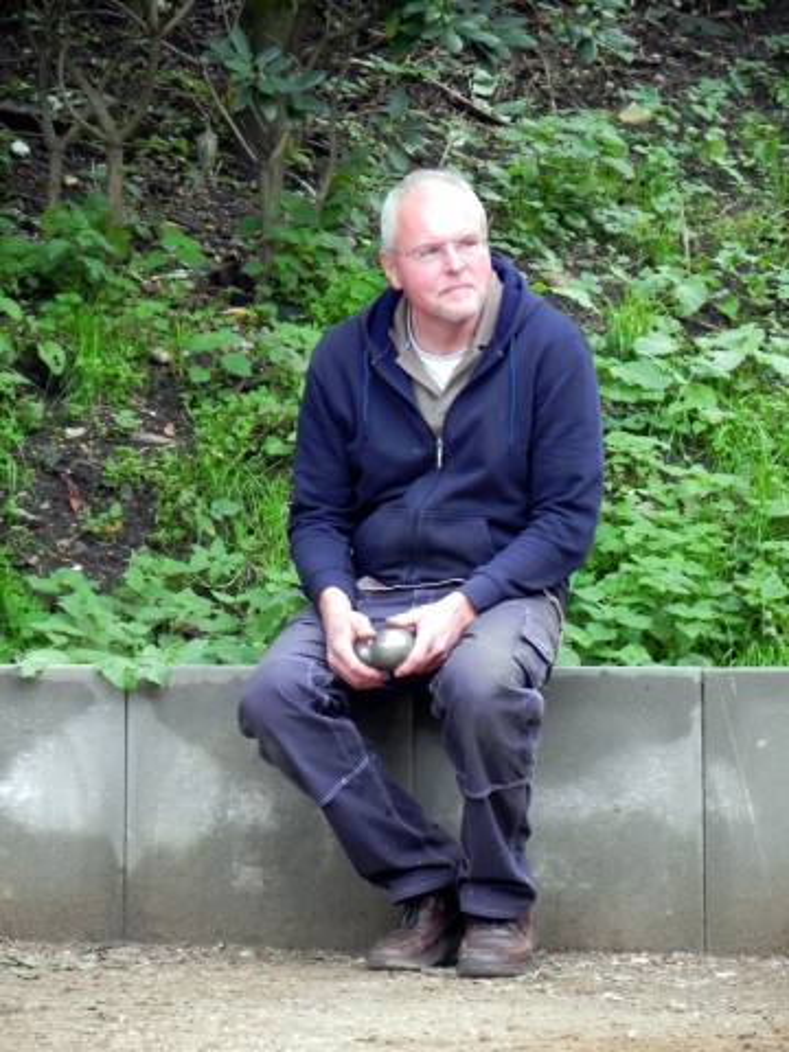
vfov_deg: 5.3
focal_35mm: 377
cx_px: 394
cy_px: 526
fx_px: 11457
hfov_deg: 3.9
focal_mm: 67.2
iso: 324
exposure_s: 1/60
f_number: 5
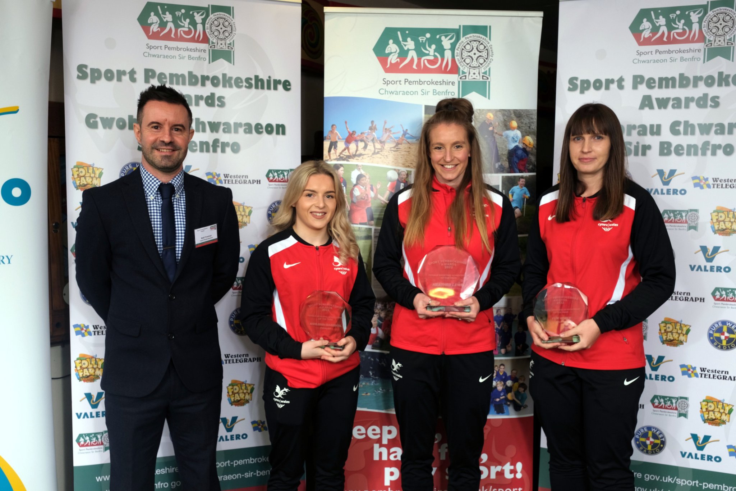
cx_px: 368
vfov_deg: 38.9
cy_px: 246
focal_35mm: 34
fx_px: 695
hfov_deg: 55.8
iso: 400
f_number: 7.1
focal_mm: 22.7
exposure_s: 1/60
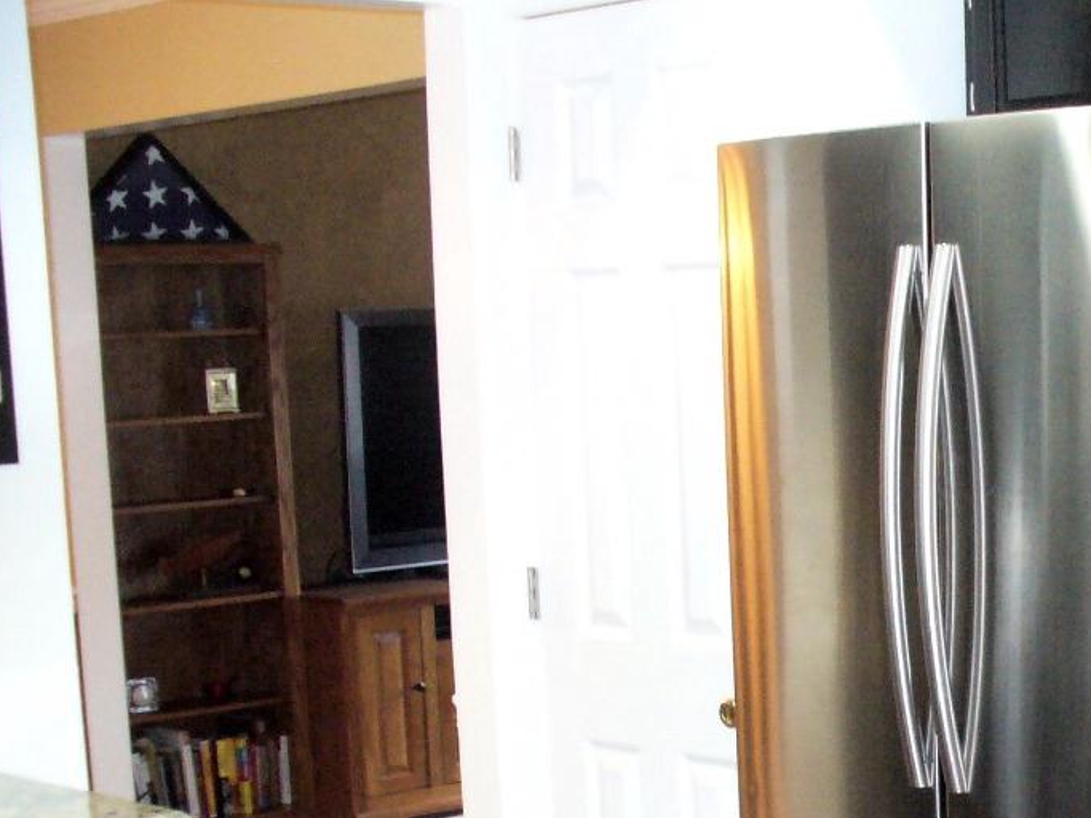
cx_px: 1113
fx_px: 2458
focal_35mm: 78
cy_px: 784
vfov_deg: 18.5
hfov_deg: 23.8
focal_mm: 6.1
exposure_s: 1/30
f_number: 2.8
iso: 400
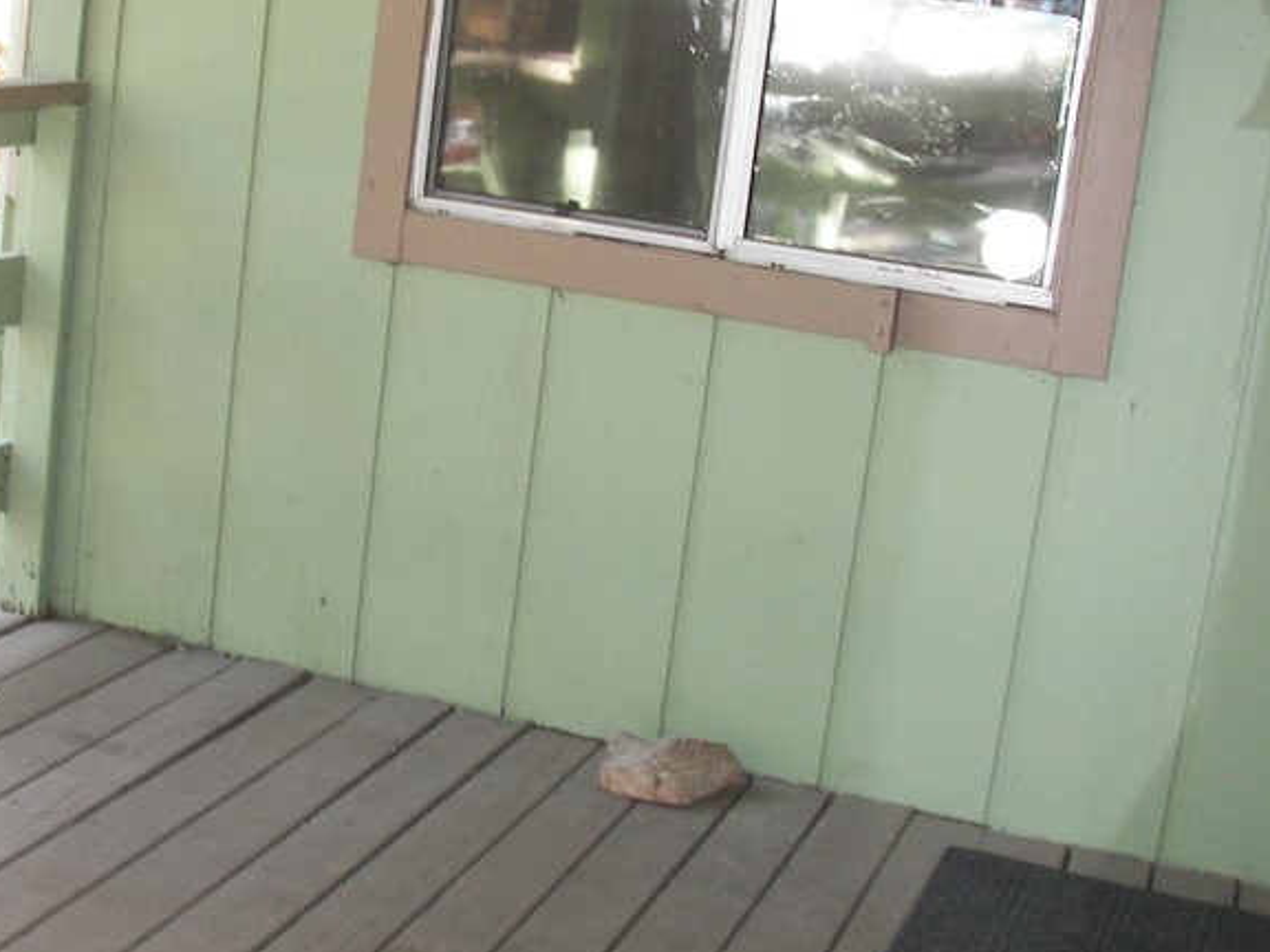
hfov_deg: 29.8
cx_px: 340
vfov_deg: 22.9
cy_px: 509
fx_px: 2348
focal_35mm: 64
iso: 100
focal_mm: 6
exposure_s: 1/30
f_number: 2.8
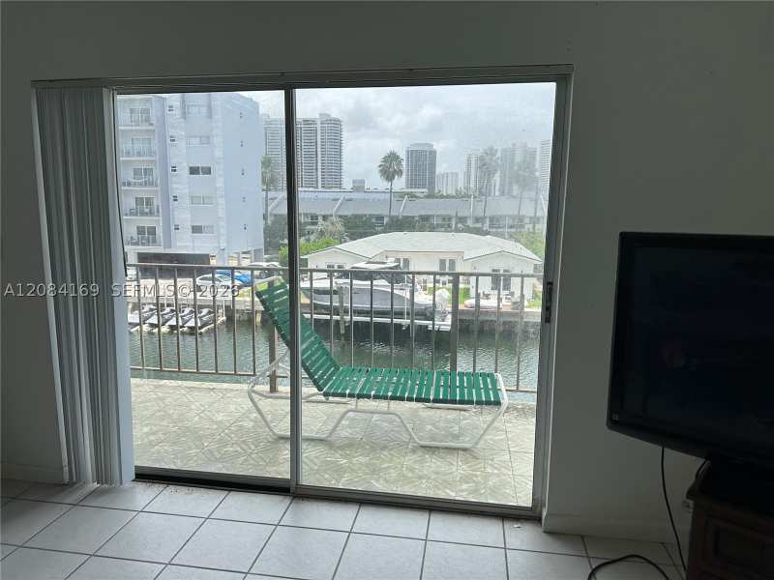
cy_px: 290
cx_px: 387
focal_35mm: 24
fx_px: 537
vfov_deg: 56.8
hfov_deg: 71.6
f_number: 1.78
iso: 80
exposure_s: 1/2469
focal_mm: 6.86
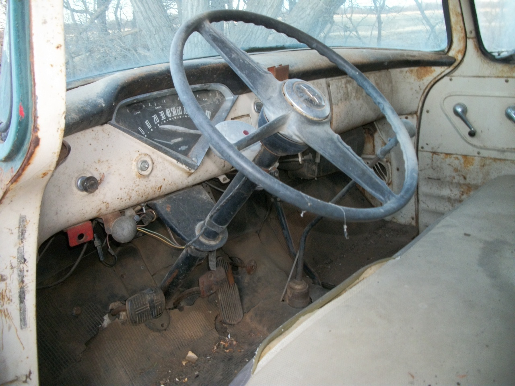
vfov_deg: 44.2
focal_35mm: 32
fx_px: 476
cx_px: 258
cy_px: 193
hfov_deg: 56.8
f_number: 2.9
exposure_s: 1/30
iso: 160
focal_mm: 5.7
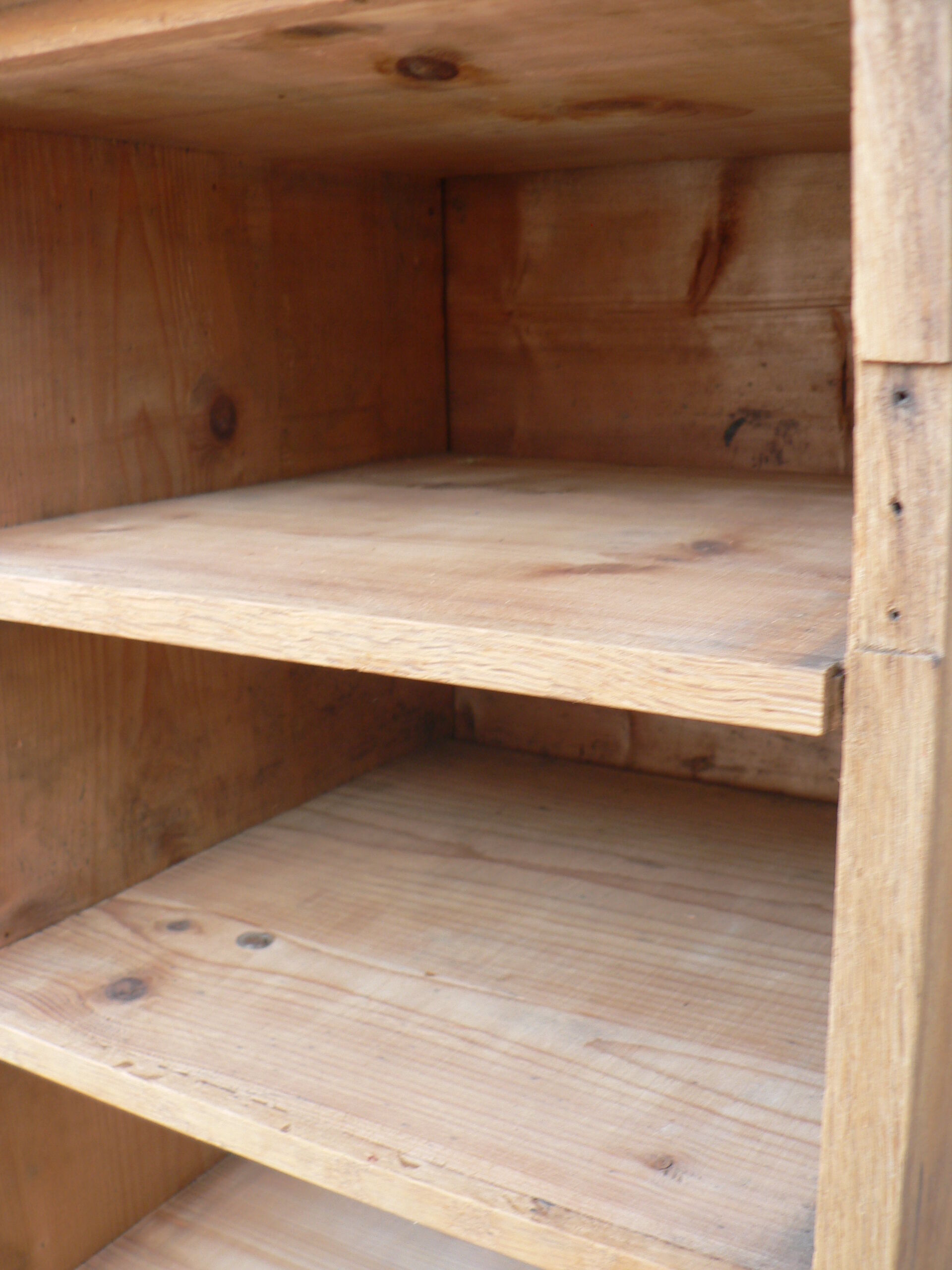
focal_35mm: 36
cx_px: 476
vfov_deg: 51.4
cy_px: 635
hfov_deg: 39.7
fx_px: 1320
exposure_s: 1/30
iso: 80
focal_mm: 6
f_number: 2.8
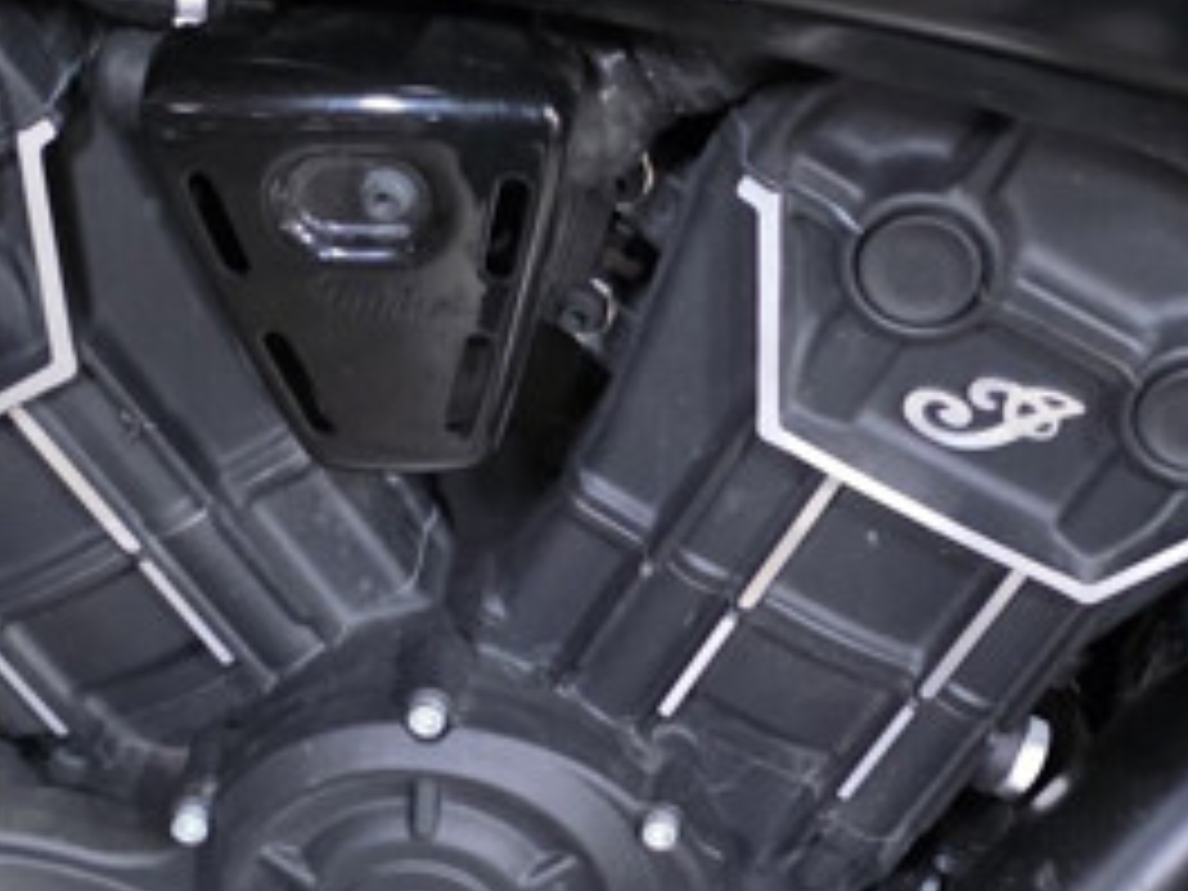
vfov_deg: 15.8
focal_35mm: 93
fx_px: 3192
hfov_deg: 21.0
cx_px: 853
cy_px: 662
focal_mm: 6.3
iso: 1600
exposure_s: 1/60
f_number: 1.7
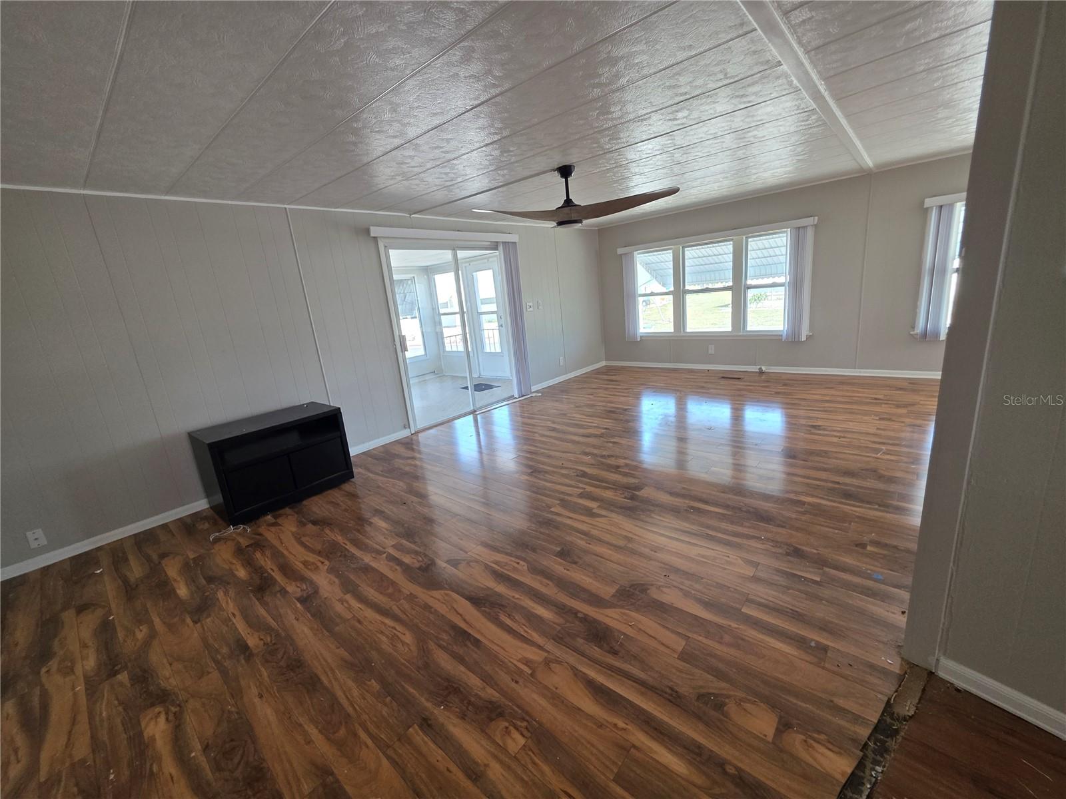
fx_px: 400
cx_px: 533
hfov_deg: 106.2
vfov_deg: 89.9
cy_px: 400
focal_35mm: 13
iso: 160
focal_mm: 2.2
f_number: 1.9
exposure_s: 1/120
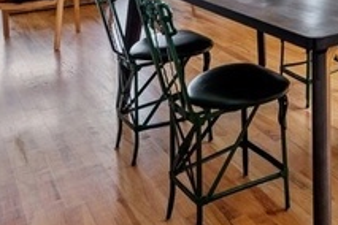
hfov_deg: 33.7
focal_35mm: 51
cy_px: -78
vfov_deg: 23.1
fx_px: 479
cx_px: 374
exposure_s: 1/15
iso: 100
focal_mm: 17
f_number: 8
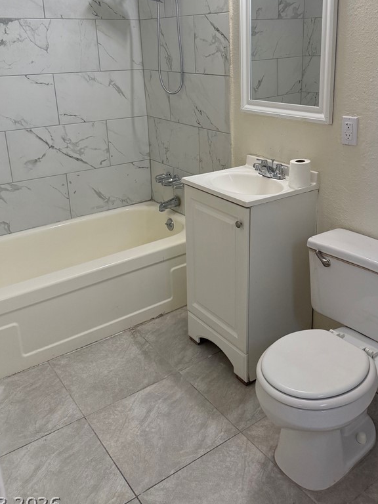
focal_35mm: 32
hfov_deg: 44.0
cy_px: 183
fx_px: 466
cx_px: 218
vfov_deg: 56.0
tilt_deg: -16.9
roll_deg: +0.9
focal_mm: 6.76
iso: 160
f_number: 1.78
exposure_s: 1/228
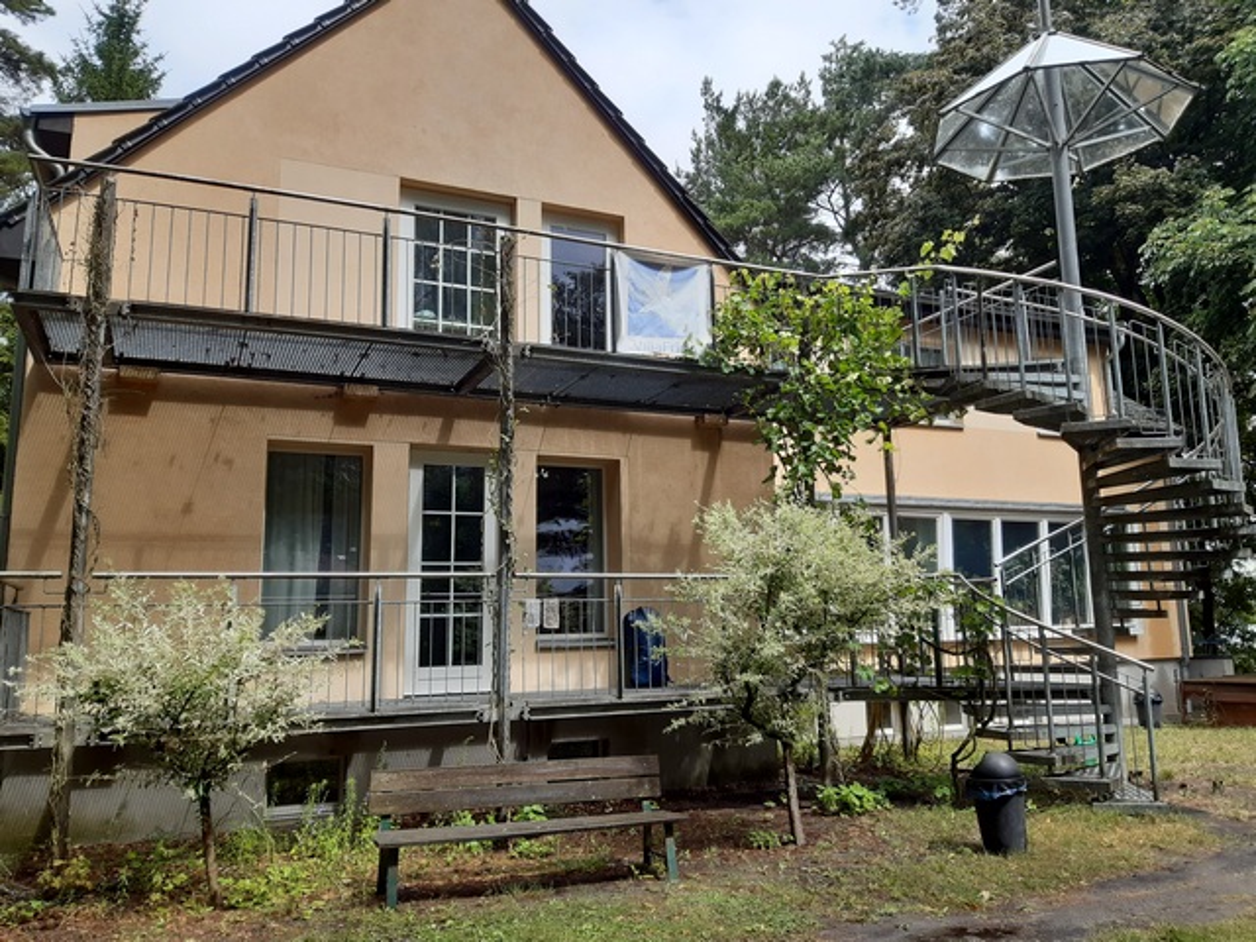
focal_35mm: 26
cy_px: 471
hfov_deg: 67.3
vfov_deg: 53.1
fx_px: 943
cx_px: 628
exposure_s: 1/668
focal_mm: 3.92
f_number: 1.7
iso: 40
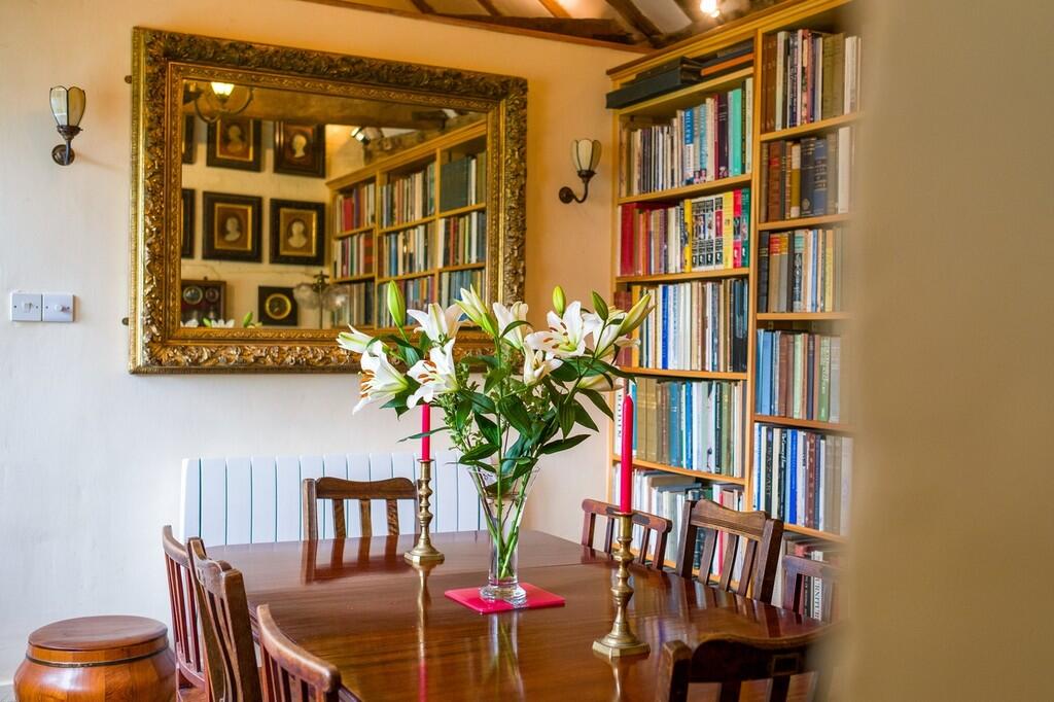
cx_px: 527
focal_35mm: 35
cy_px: 351
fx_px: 1024
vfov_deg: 37.8
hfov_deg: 54.4
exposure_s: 1/125
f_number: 2.5
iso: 640
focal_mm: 23
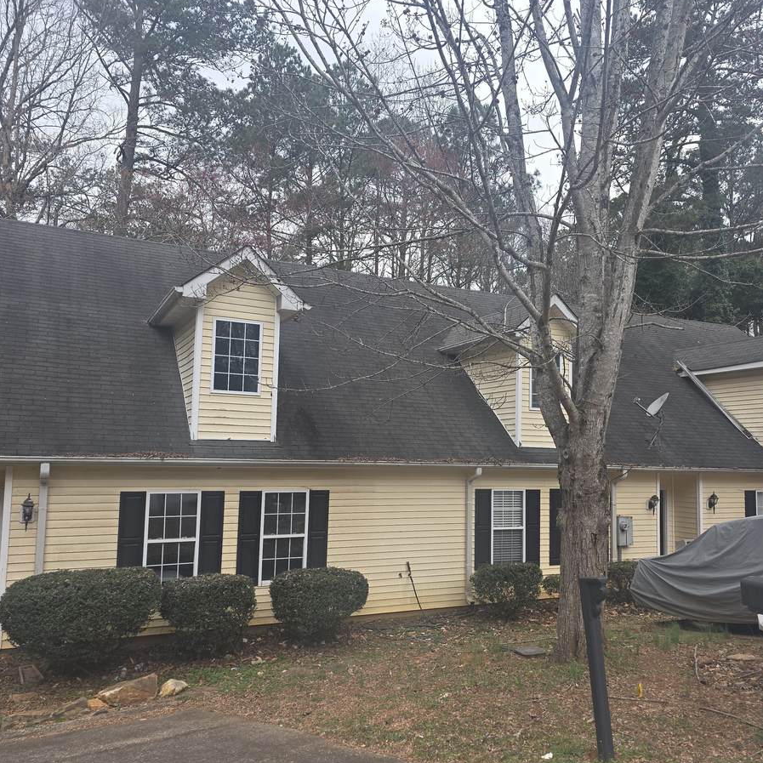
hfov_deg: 55.5
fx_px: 723
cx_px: 420
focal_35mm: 29
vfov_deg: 55.6
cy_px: 398
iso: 16
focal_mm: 6.3
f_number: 1.7
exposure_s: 1/60
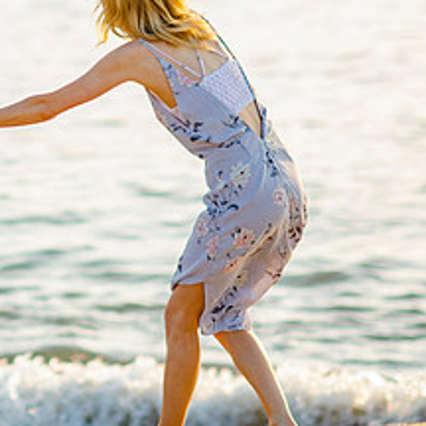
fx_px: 4052
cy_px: 151
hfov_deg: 6.0
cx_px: -132
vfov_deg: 6.0
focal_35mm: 291
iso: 160
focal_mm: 85
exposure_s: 1/1250
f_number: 1.8
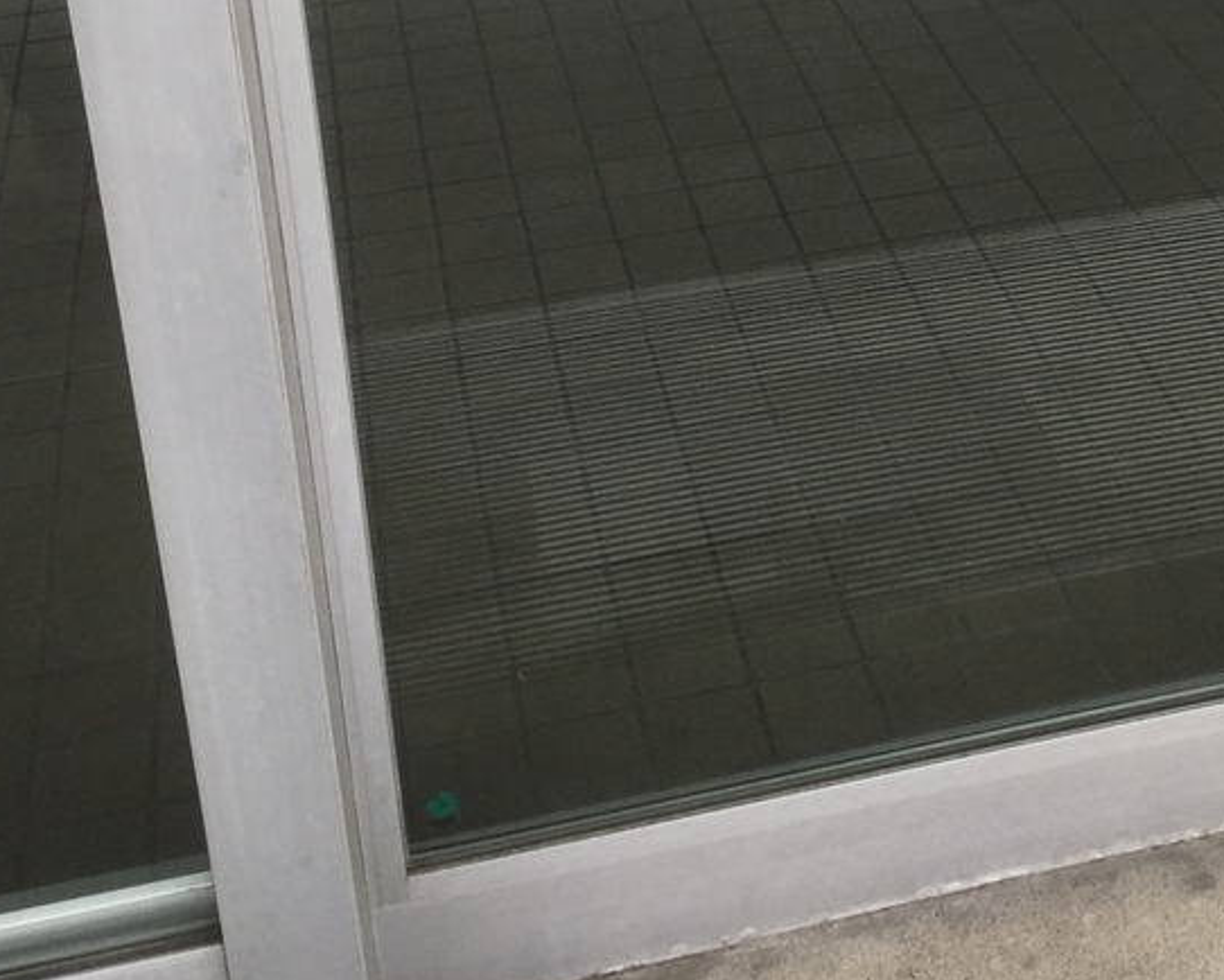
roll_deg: +2.1
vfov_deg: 21.7
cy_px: -77
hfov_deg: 27.8
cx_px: 953
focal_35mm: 67
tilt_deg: -22.4
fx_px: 2428
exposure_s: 1/372
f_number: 2.4
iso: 25
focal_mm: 3.3
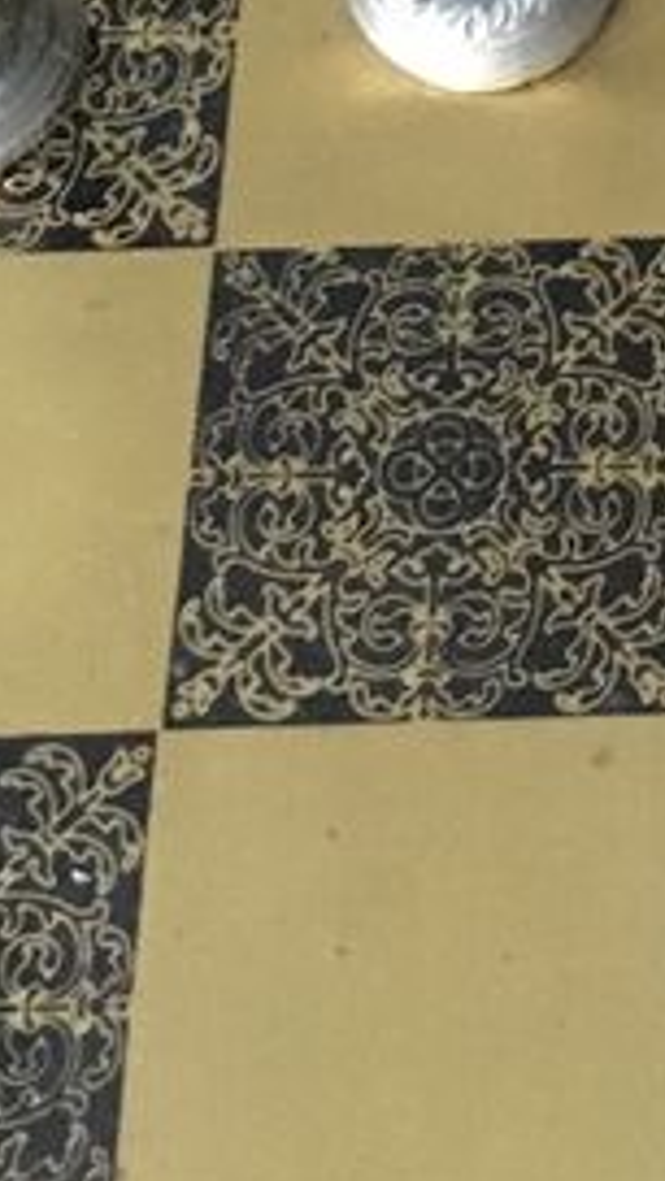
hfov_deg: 9.4
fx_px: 3887
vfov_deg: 16.3
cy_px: -365
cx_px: 1104
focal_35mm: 124
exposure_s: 1/17
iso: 500
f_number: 2.4
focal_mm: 3.3
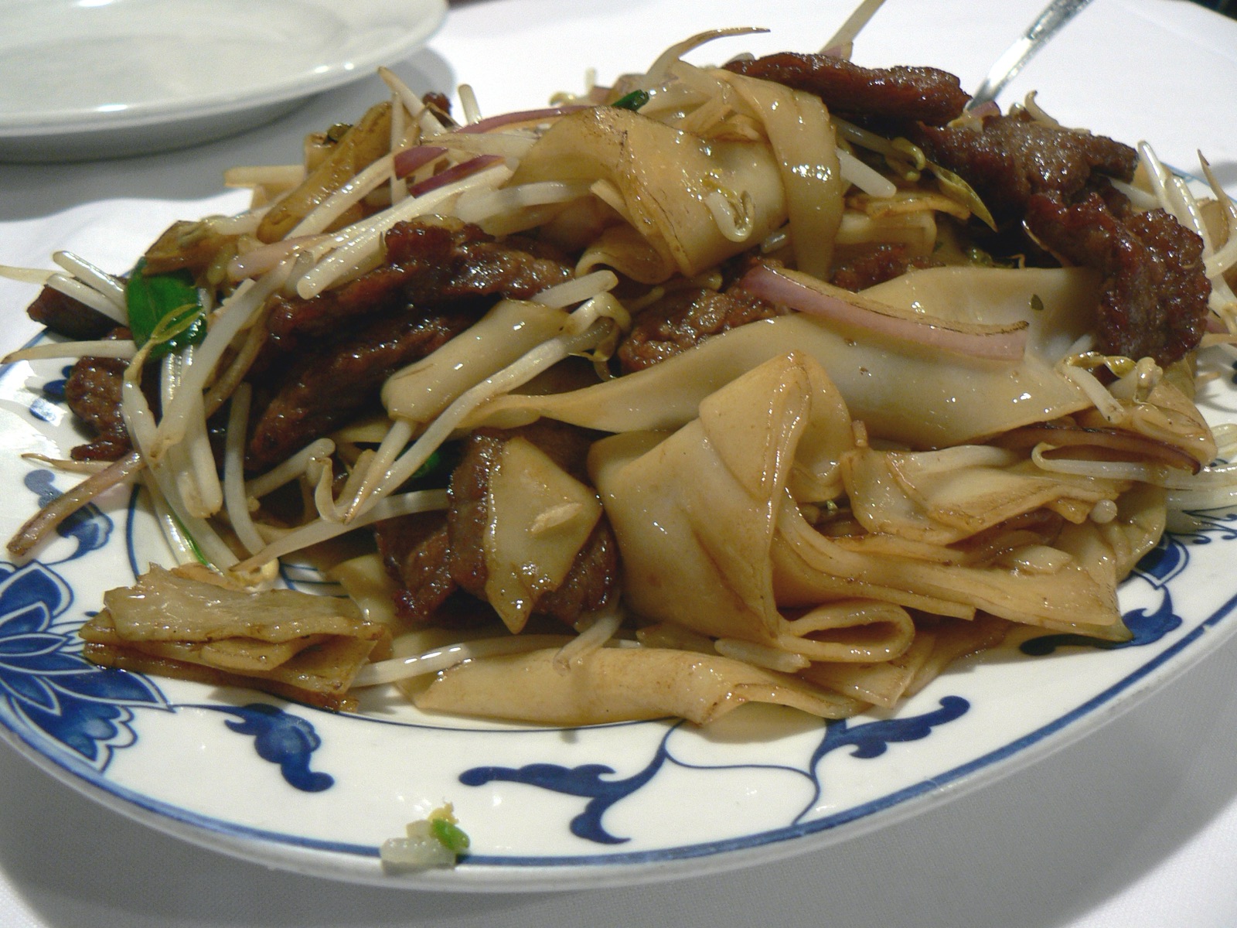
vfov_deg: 39.7
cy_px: 464
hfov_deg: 51.4
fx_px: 1286
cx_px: 618
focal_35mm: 36
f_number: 2.8
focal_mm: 6
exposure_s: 1/4
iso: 100
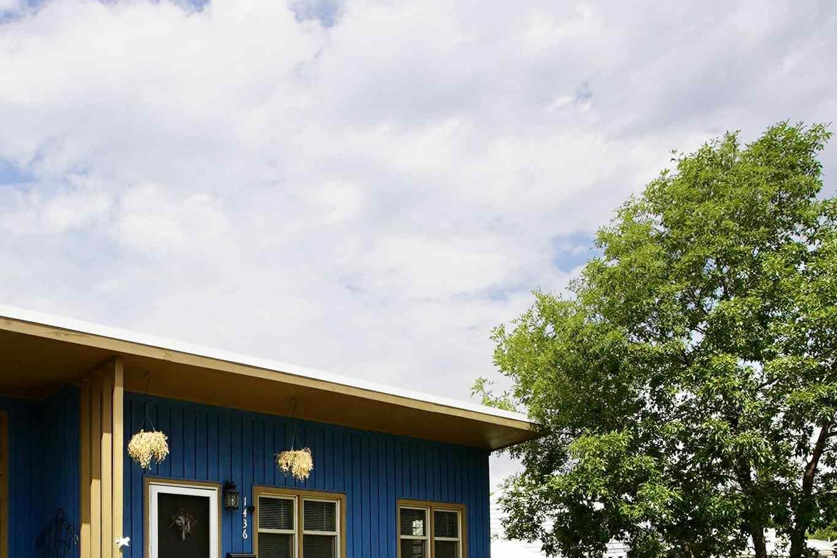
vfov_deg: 34.1
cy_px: 536
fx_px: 837
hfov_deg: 51.4
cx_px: 235
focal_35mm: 36
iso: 100
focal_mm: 11
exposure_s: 1/160
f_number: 10
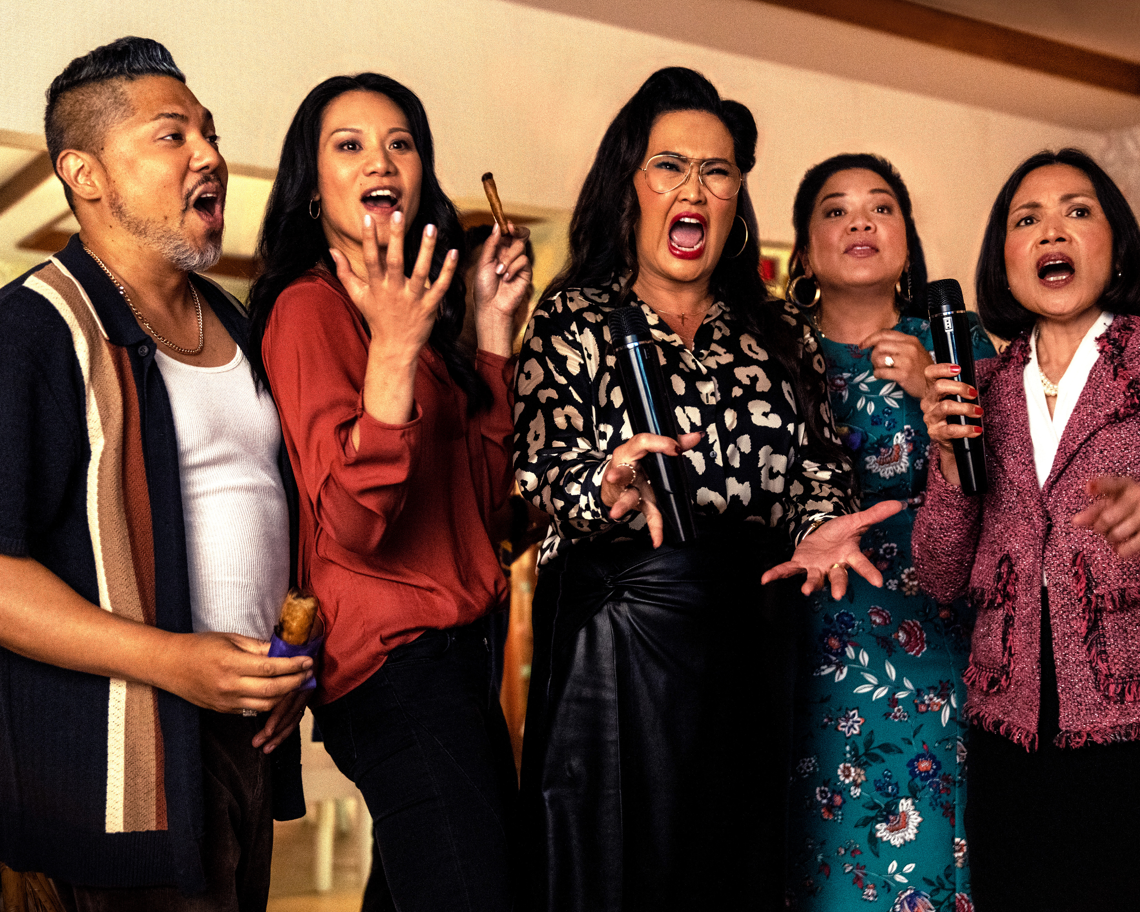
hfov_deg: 37.9
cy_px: 455
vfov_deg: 30.8
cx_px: 677
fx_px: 1653
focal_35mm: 49
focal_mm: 43
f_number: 2.8
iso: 4000
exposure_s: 1/125
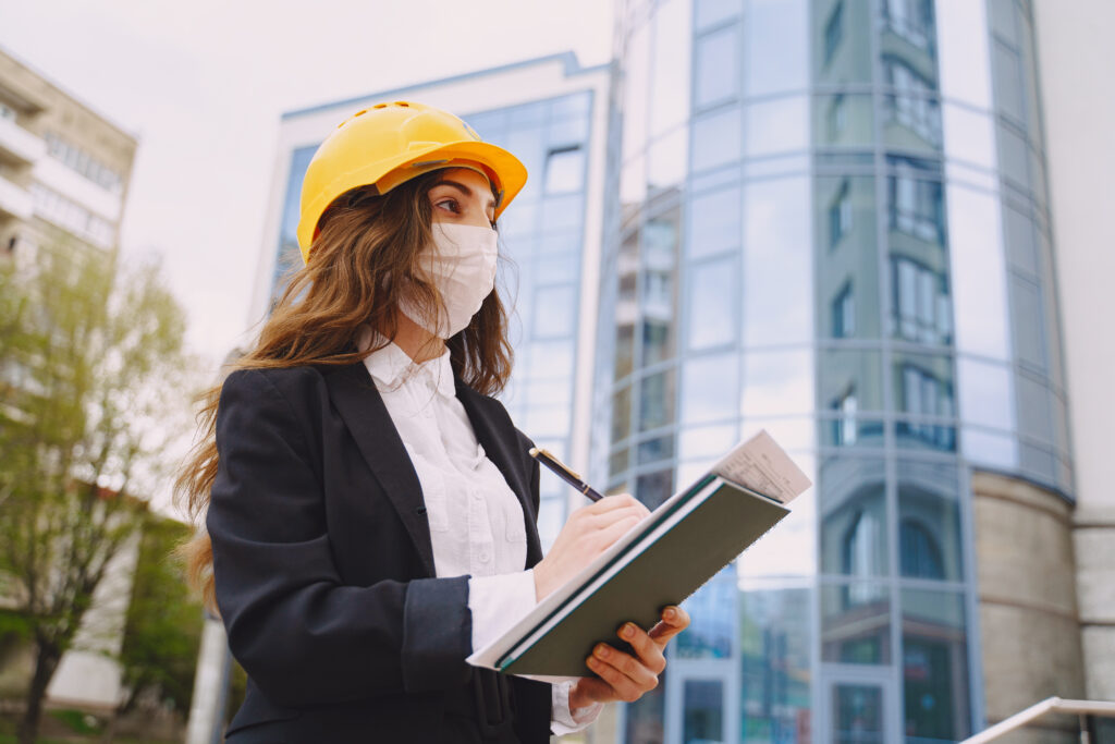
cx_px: 558
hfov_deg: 54.4
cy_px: 372
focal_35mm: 35
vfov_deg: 37.9
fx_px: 1084
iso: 200
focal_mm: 35
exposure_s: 1/500
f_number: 2.8
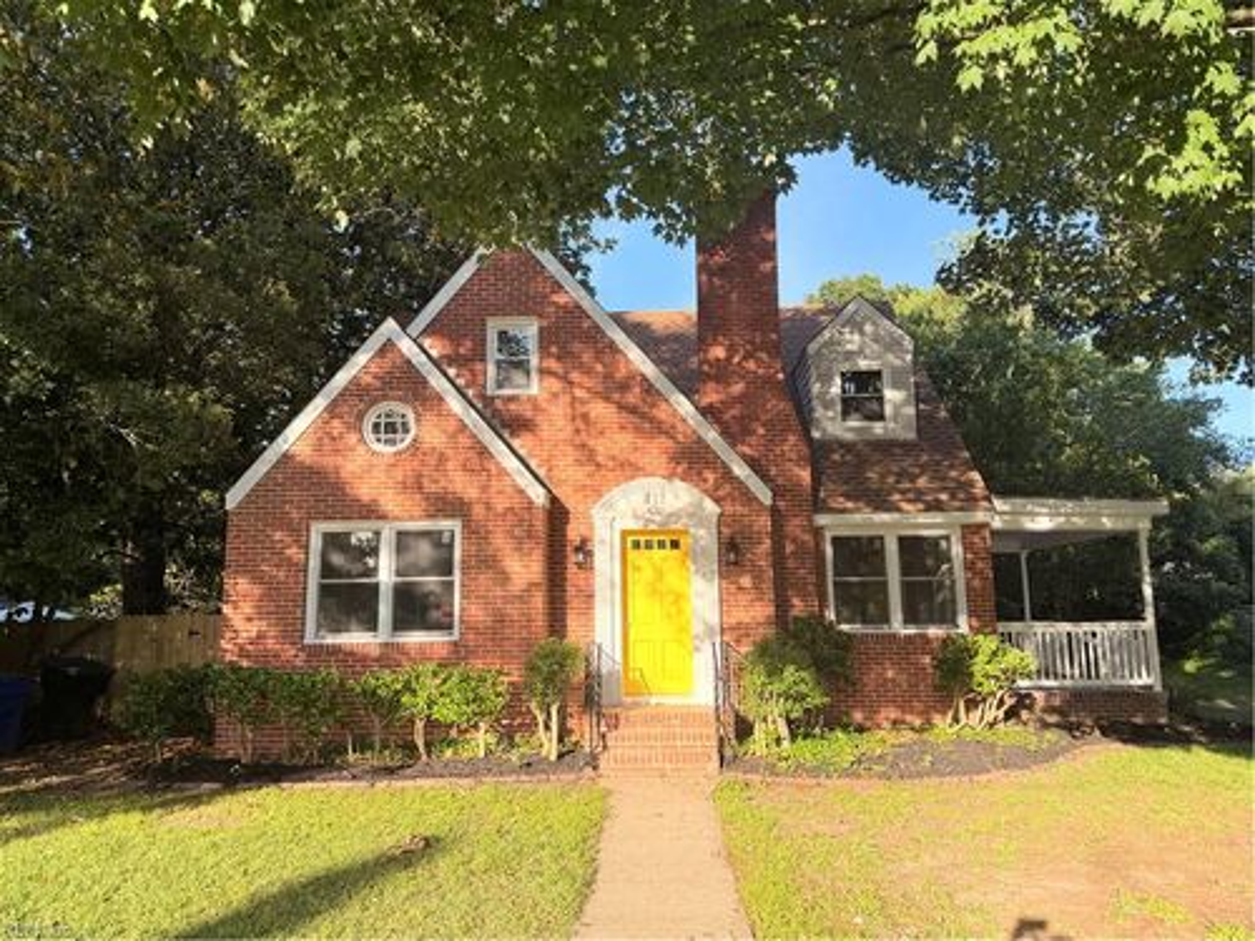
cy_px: 470
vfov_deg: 56.8
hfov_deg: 71.6
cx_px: 628
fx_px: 870
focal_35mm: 24
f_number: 1.78
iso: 100
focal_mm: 6.76
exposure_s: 1/1553
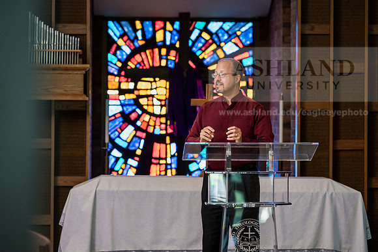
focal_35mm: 175
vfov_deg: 7.9
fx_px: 1838
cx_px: 189
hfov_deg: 11.7
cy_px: 126
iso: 2000
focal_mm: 175
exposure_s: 1/200
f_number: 3.5
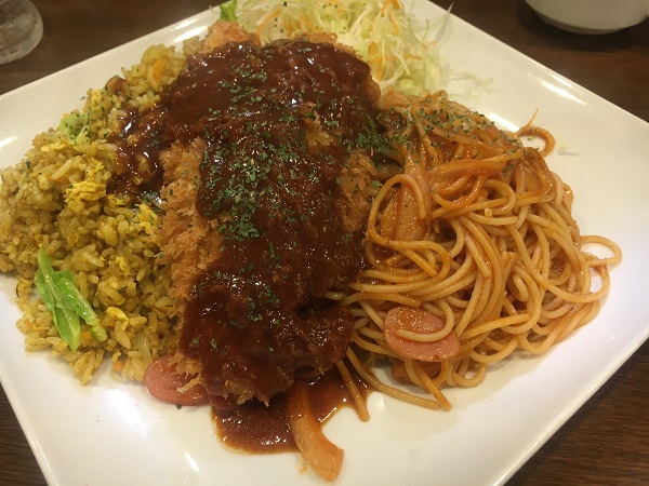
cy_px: 243
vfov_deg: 48.2
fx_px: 544
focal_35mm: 29
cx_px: 324
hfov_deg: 61.7
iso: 80
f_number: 2.2
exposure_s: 1/30
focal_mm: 4.15
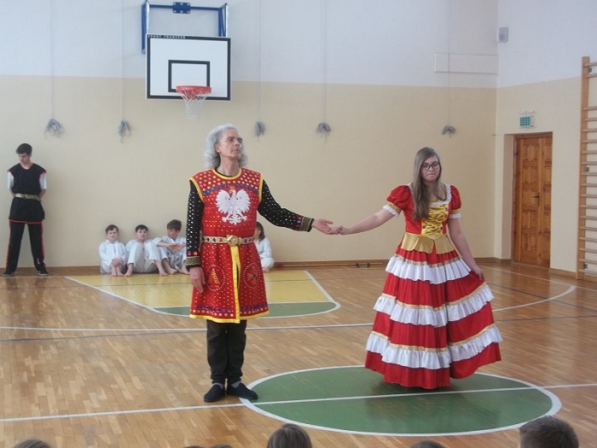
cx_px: 298
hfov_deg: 31.7
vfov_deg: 24.0
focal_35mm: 61
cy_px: 224
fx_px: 1052
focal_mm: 11
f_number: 4.1
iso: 120
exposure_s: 1/50
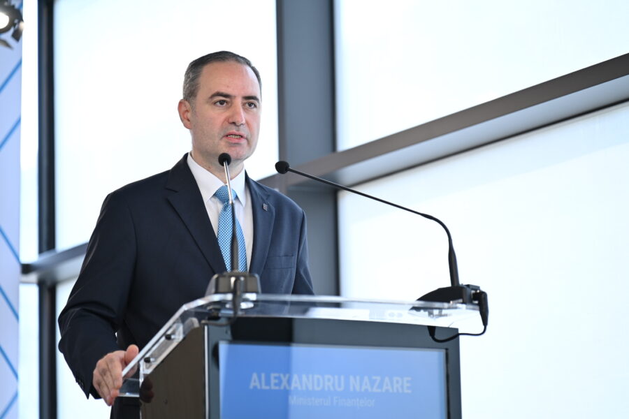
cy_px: 210
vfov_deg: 9.1
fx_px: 2621
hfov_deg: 13.7
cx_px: 314
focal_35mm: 150
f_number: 2.8
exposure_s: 1/250
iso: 250
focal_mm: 150
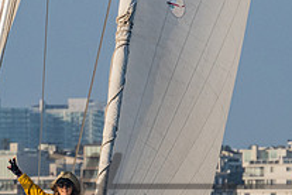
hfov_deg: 3.0
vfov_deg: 2.0
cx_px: -10
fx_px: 5604
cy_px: 101
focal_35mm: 691
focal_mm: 150
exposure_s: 1/1600
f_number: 6.3
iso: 400
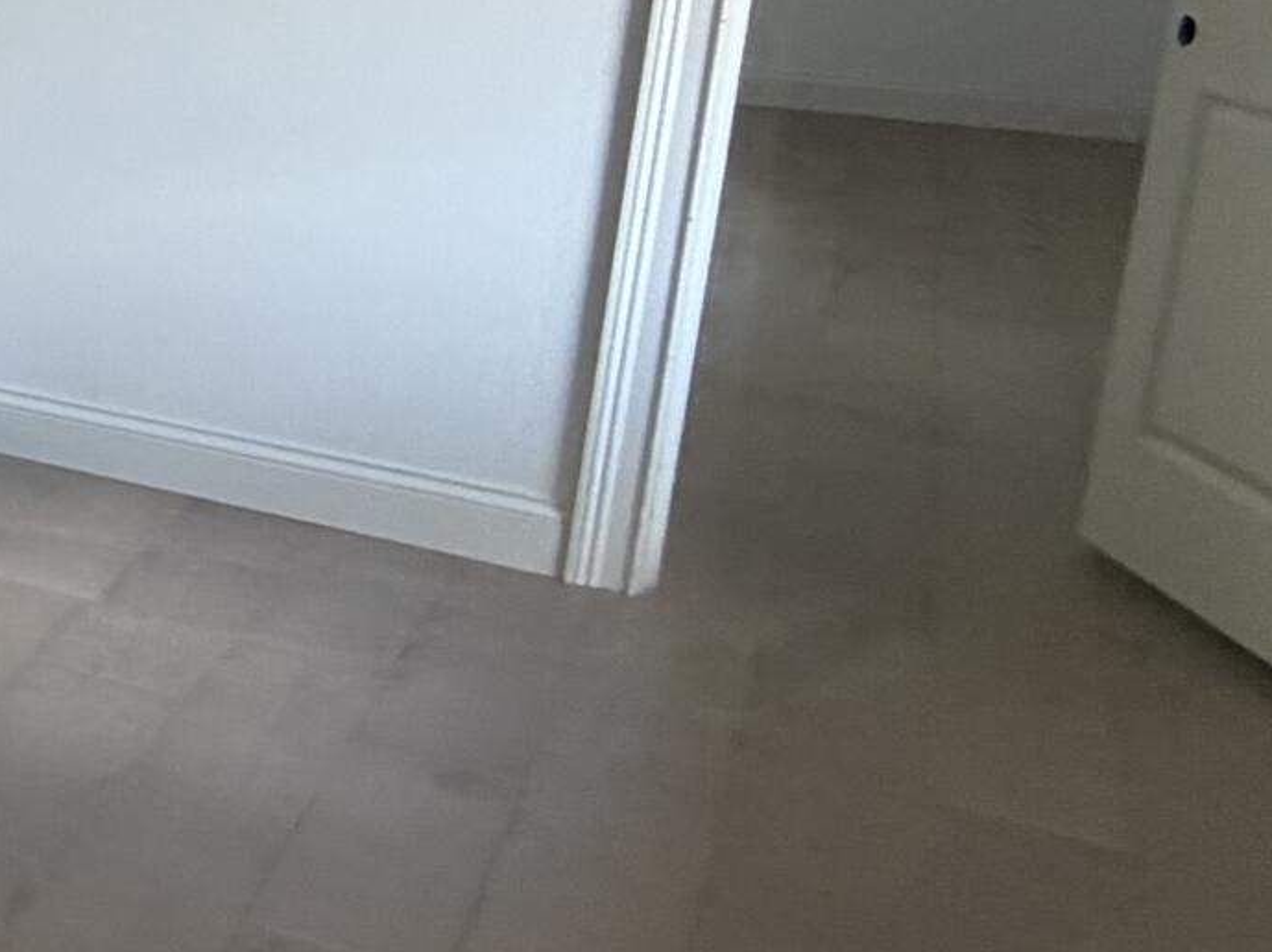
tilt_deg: -9.3
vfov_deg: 23.0
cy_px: 2
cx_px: -1494
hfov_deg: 17.3
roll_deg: -0.4
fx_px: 2240
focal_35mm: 61
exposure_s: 1/121
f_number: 2.2
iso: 200
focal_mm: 2.22
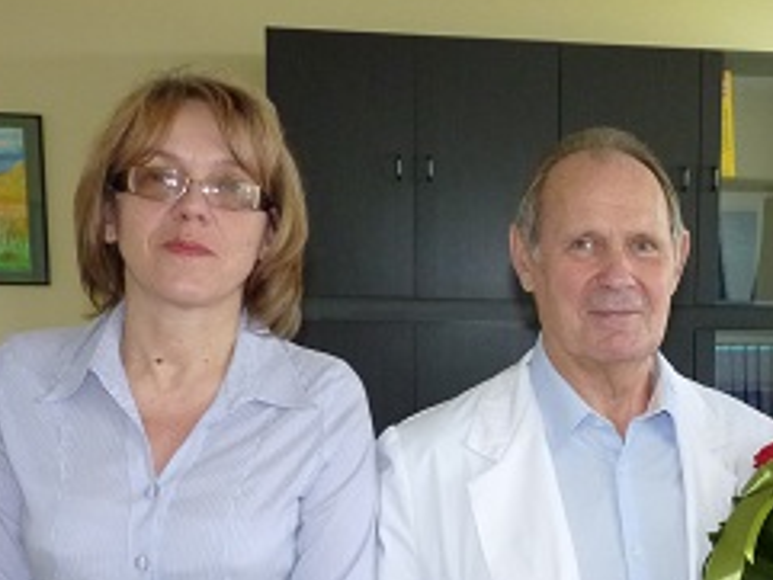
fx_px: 1251
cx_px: 677
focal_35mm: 56
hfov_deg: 32.8
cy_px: 485
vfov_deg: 25.6
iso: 250
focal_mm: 4.8
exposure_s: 1/30
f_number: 2.8
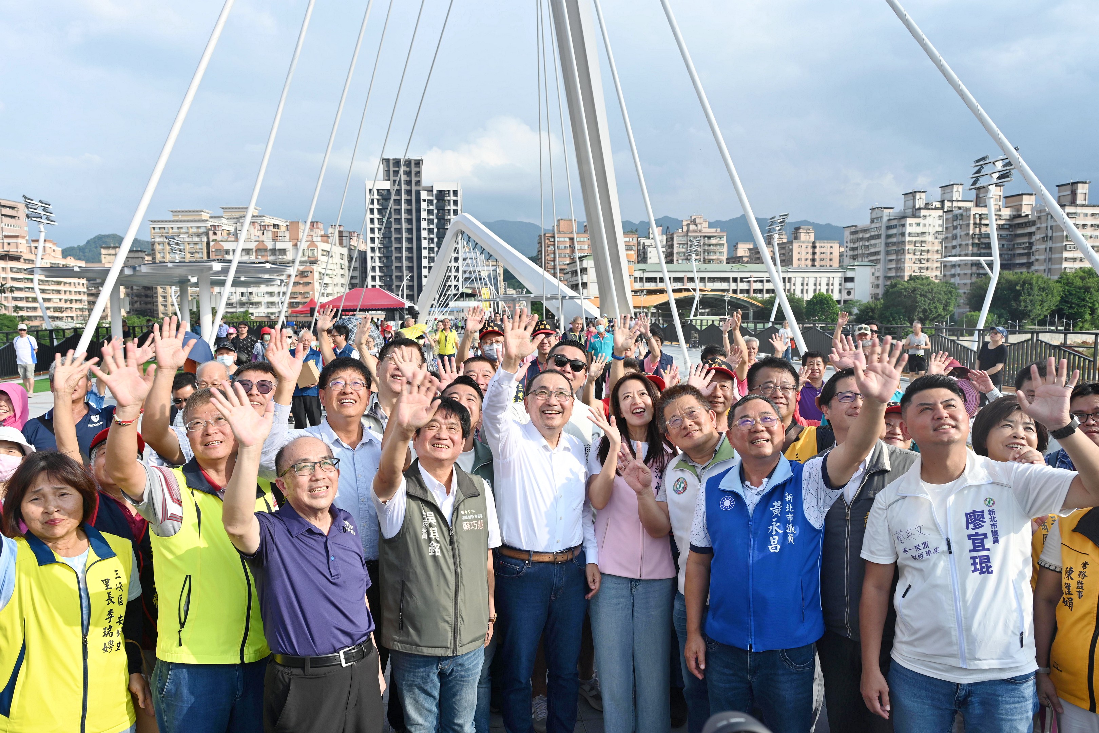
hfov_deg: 73.7
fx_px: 733
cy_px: 366
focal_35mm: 24
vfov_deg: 53.1
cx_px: 550
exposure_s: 1/250
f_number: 5.6
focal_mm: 24
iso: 64
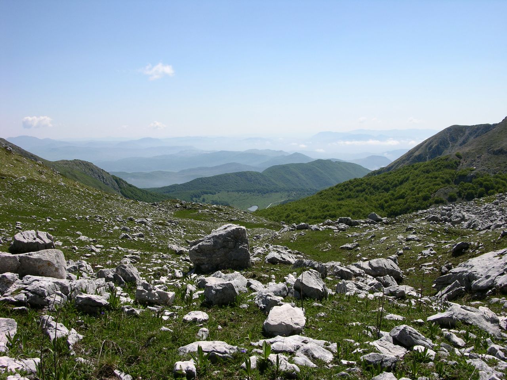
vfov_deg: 40.7
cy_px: 190
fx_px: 513
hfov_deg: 52.6
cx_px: 254
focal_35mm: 35
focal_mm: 8.9
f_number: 8
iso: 50
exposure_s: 1/212
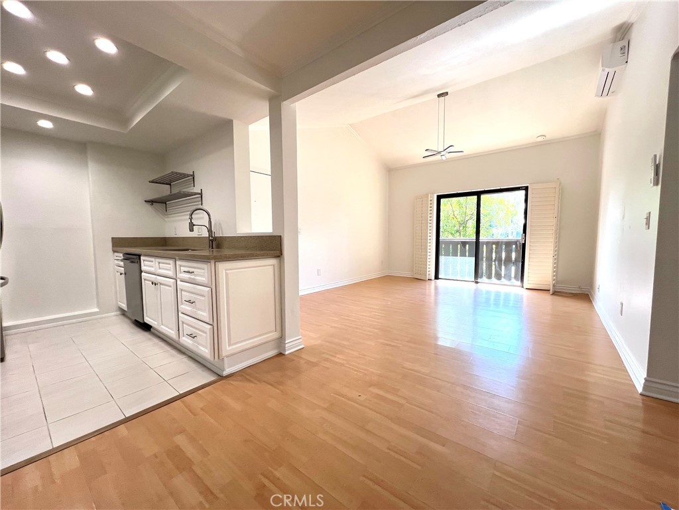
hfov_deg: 106.2
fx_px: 255
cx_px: 340
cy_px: 255
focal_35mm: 13
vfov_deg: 89.9
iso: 40
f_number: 1.8
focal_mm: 1.57
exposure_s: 1/120
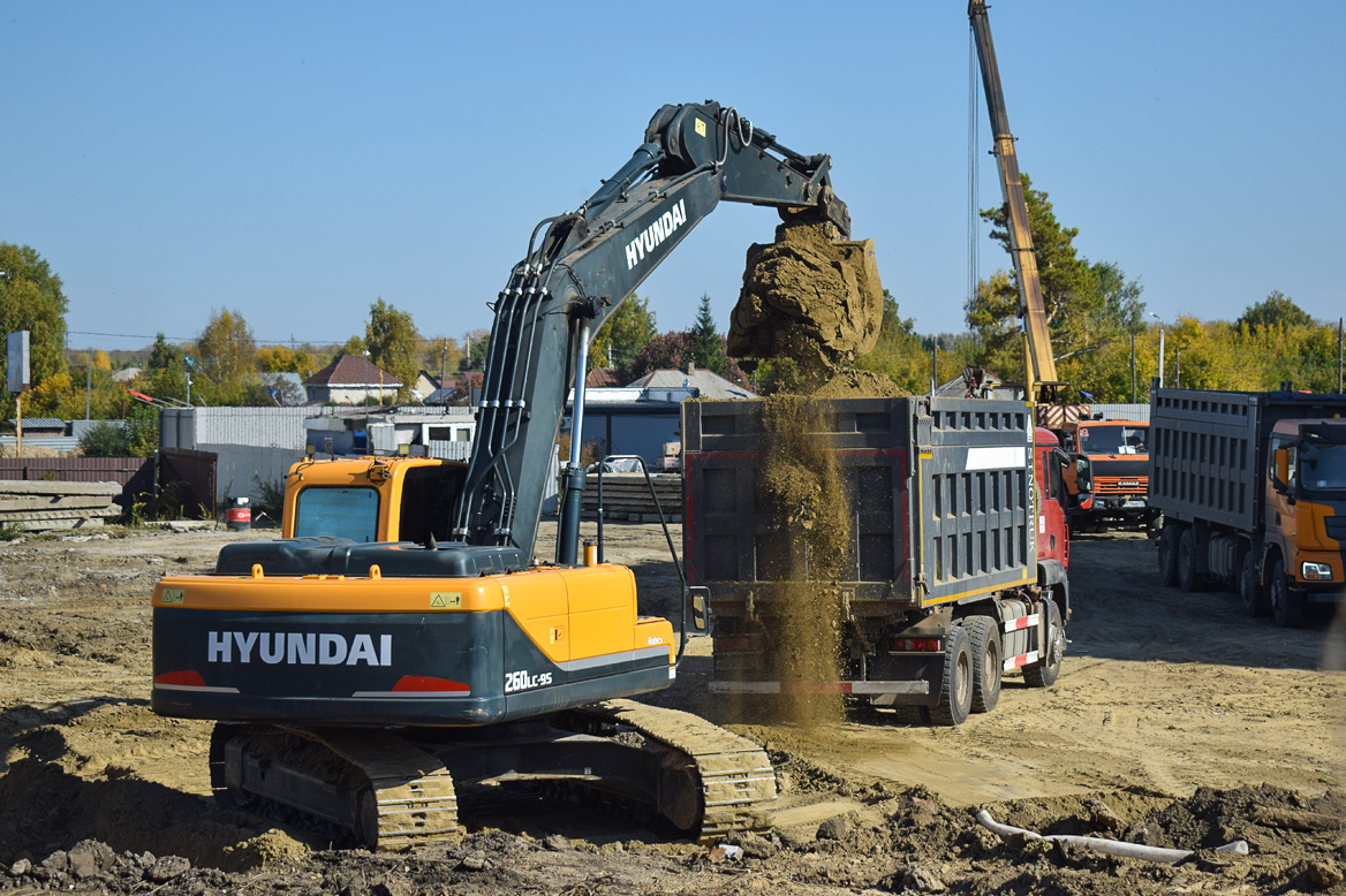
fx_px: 2766
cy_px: 445
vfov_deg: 18.4
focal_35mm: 74
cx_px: 656
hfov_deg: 27.4
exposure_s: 1/1250
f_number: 5.6
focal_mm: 48
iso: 200
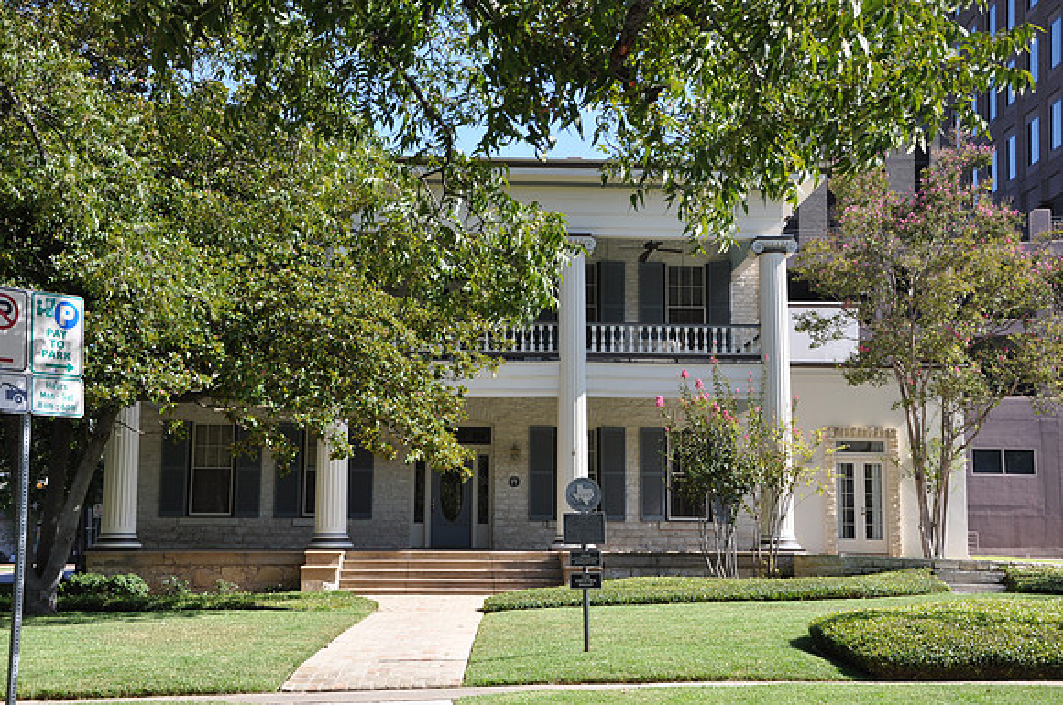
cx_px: 532
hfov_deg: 37.9
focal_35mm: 52
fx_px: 1548
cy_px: 352
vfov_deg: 25.7
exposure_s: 1/200
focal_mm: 35
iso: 200
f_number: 7.1
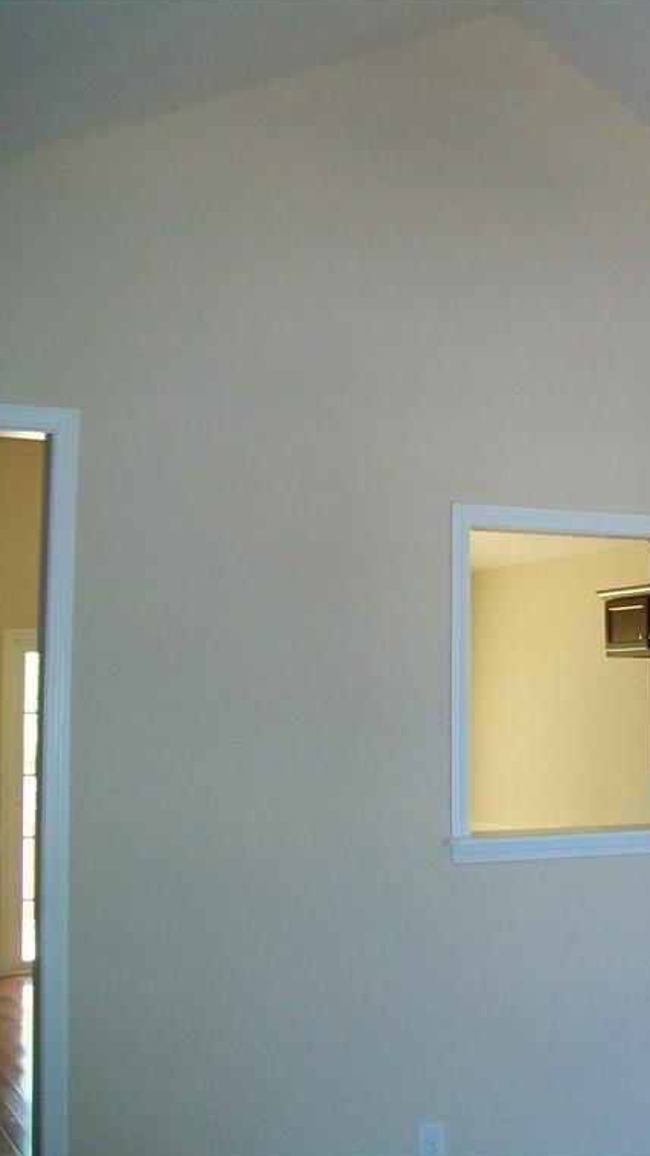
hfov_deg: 21.1
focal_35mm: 53
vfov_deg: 39.2
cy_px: 578
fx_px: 1625
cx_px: 767
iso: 160
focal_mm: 6
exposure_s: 1/60
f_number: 2.7
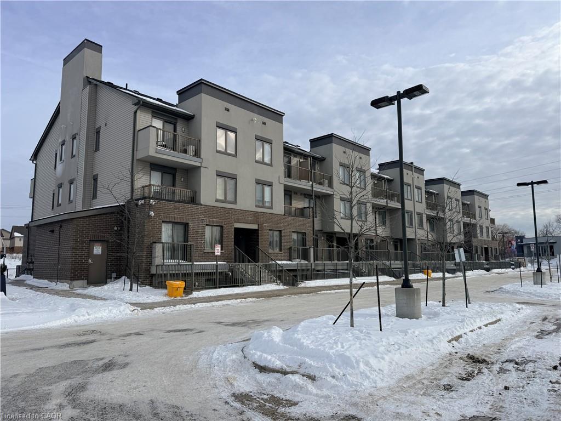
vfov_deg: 56.8
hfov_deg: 71.6
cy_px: 210
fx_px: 389
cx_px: 280
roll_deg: +0.0
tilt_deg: +7.4
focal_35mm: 24
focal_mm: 6.76
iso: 80
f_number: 1.78
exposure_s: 1/6711
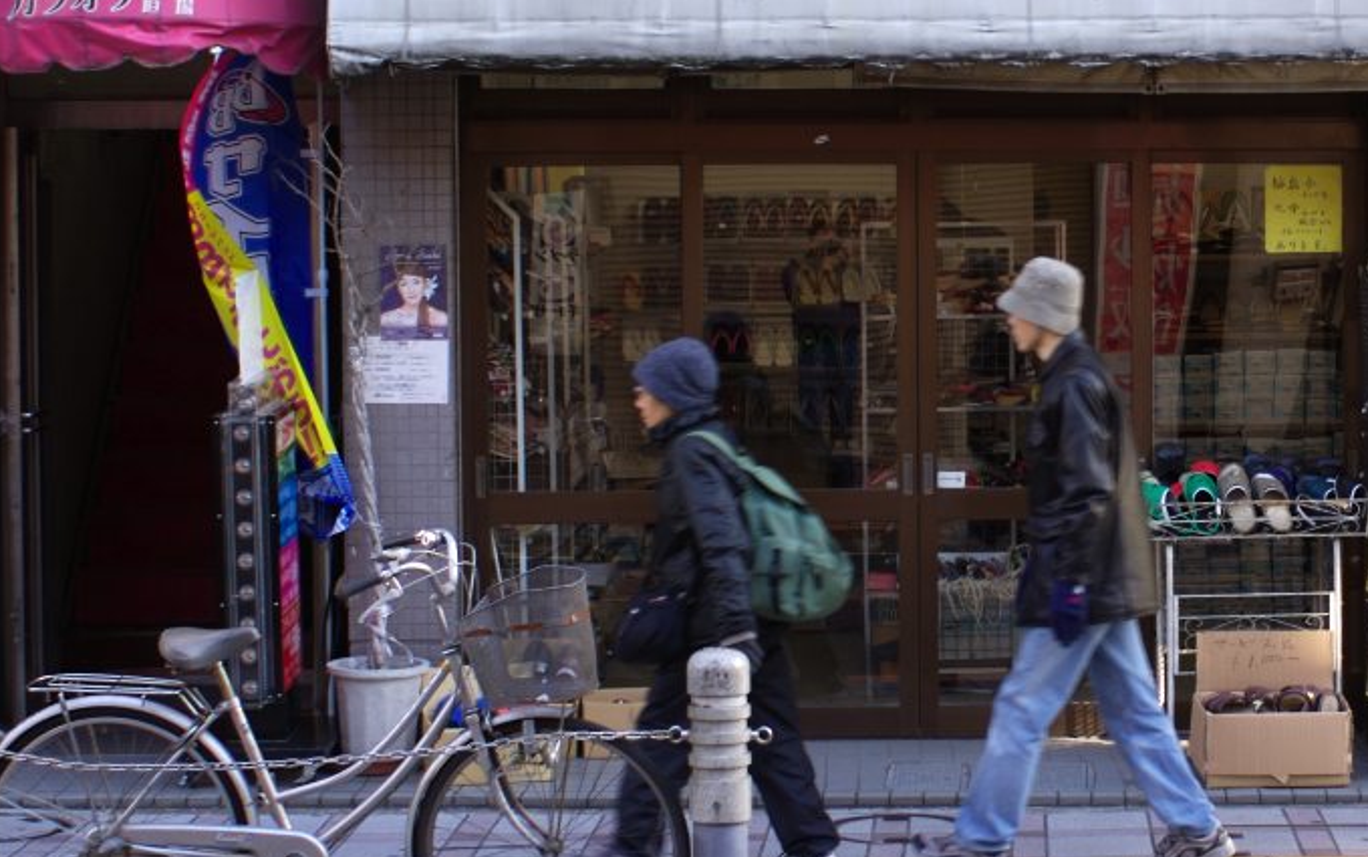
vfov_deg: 20.7
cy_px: 444
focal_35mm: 63
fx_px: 2350
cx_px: 937
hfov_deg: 32.1
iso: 100
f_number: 4
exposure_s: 1/60
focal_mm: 28
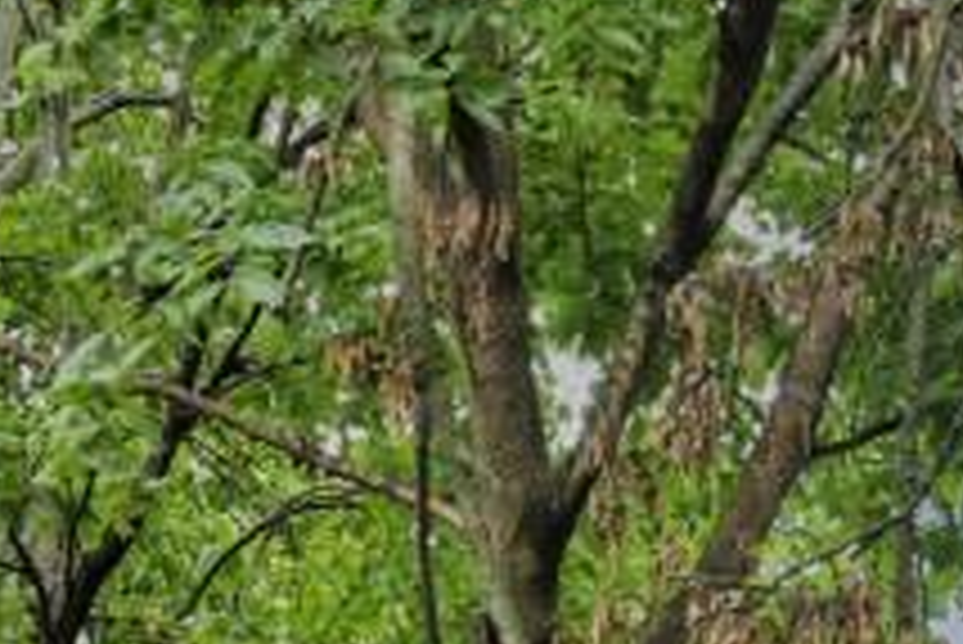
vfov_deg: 11.8
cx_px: 657
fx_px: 2623
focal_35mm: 98
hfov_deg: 20.7
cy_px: 1468
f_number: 4
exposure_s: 1/200
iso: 400
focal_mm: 14
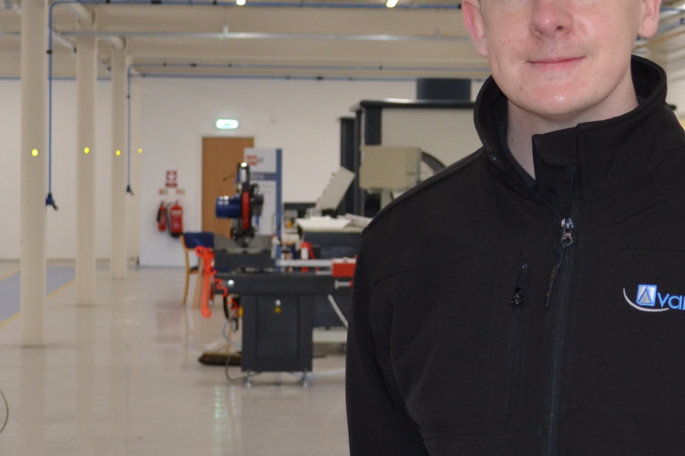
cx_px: 733
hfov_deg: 13.6
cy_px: 133
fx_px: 2816
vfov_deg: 9.3
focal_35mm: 148
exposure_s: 1/60
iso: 450
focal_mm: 32
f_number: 4.8
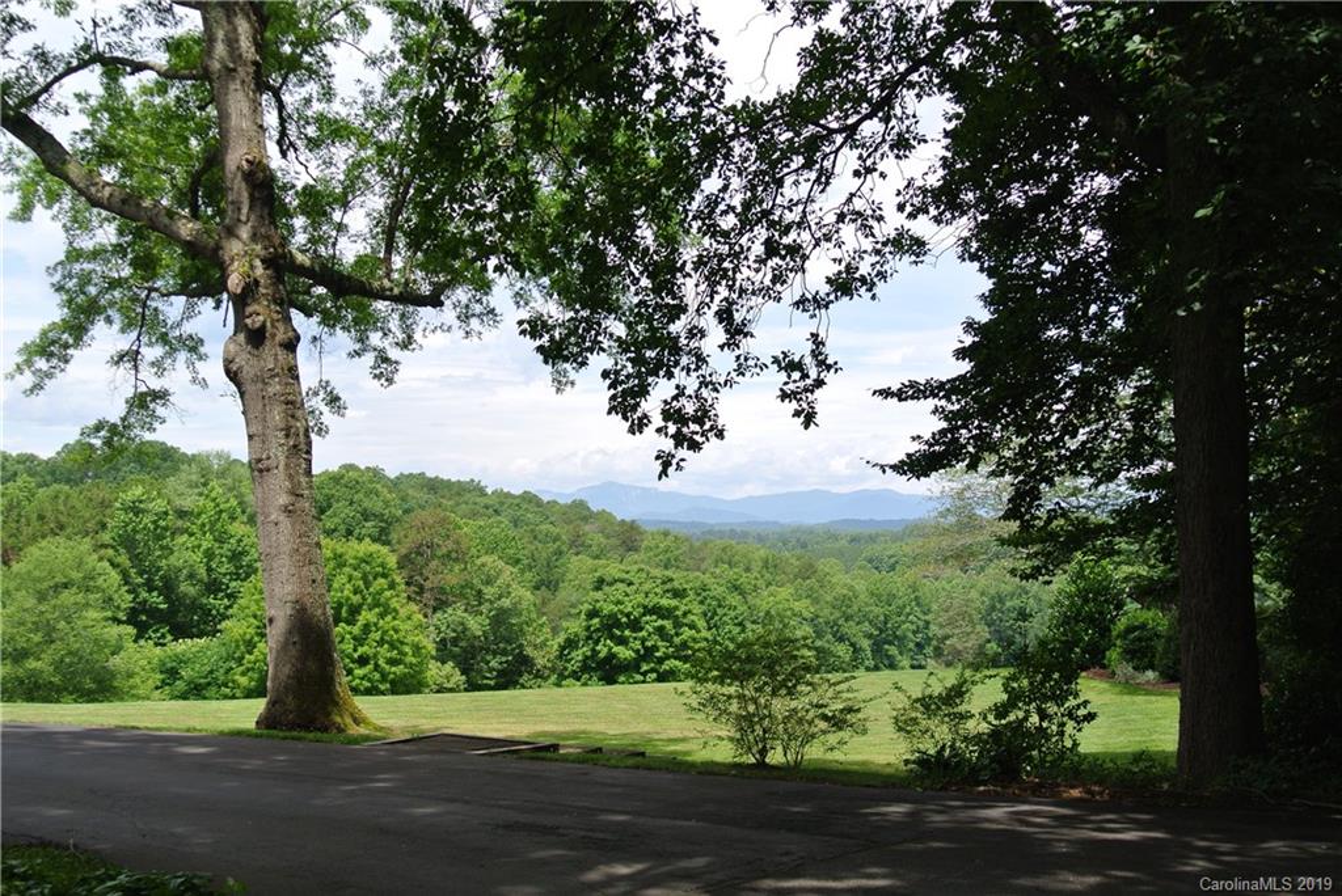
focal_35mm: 42
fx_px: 1566
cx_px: 671
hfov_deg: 46.4
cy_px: 448
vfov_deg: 31.9
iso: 100
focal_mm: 15.7
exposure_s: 1/500
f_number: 4.5
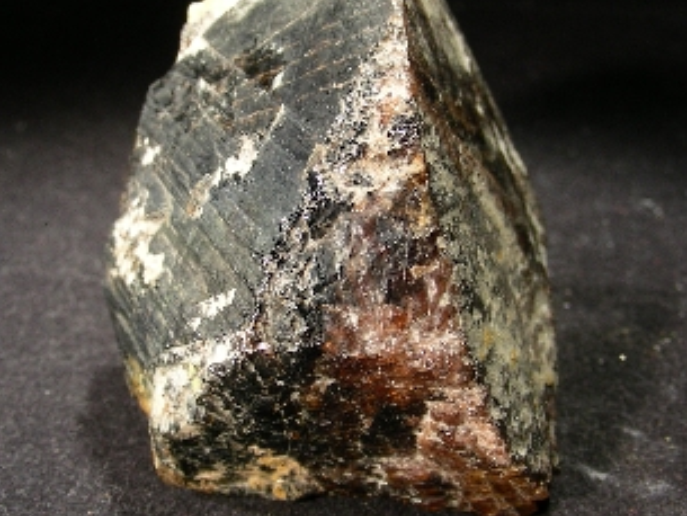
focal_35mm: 51
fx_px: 1013
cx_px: 329
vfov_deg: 28.6
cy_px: 228
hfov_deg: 37.5
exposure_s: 1/16.7
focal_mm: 6.3
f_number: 3.5
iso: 50
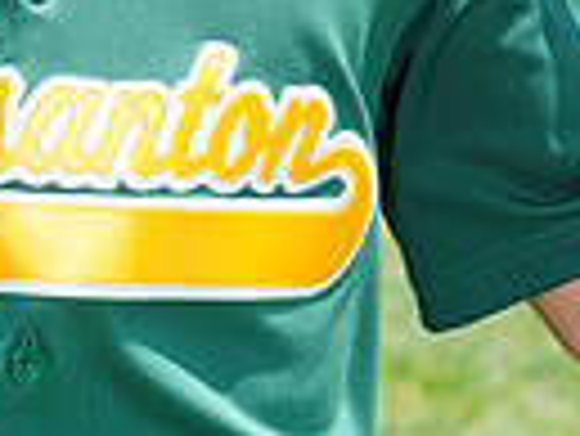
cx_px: 121
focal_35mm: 616
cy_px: -366
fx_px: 10331
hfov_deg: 3.2
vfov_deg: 2.4
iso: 200
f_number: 10
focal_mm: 143
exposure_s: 1/200
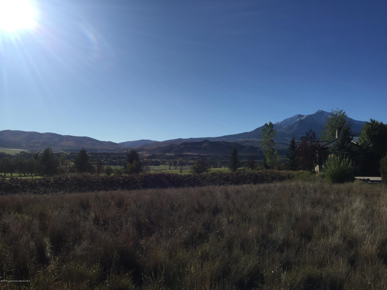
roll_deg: -1.2
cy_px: 145
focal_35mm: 29
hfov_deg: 61.7
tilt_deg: +4.2
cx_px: 194
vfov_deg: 48.2
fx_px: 324
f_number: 2.2
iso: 32
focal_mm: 4.15
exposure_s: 1/3968
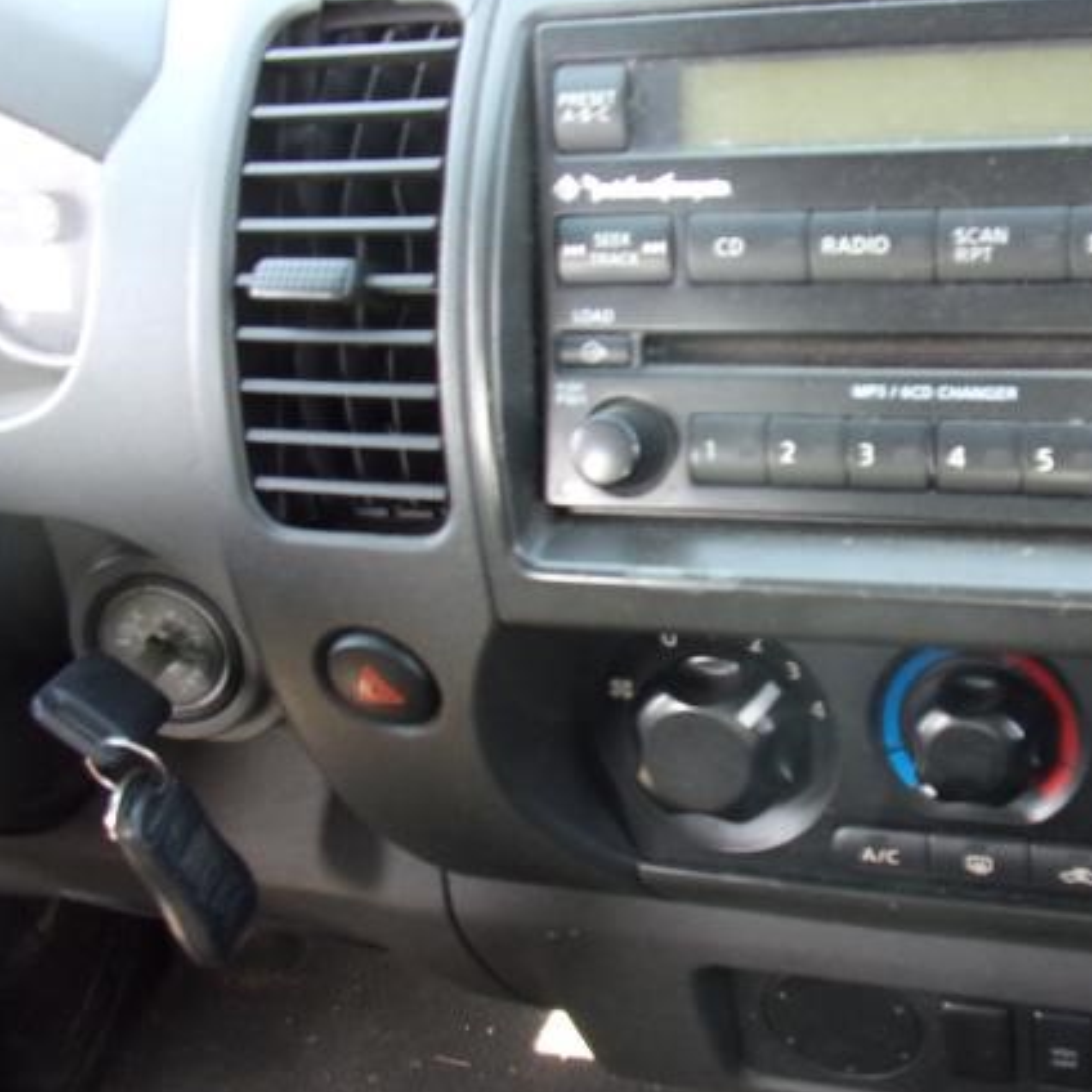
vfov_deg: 41.9
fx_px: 1428
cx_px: 842
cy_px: 525
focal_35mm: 40
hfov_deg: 40.5
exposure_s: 1/34
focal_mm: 4.3
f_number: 3.3
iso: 144
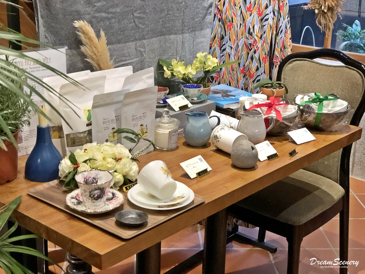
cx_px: 182
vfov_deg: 25.7
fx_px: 601
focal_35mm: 57
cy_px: 137
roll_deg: -2.0
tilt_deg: -20.1
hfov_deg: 33.8
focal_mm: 6.6
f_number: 2.8
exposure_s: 1/30
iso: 320
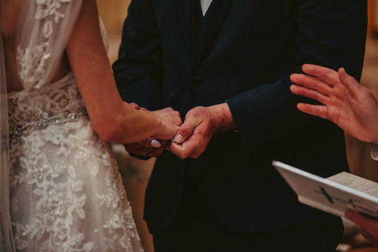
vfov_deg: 6.9
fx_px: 2100
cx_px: 189
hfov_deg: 10.3
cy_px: 126
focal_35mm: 200
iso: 800
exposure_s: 1/80
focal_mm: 200
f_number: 2.8
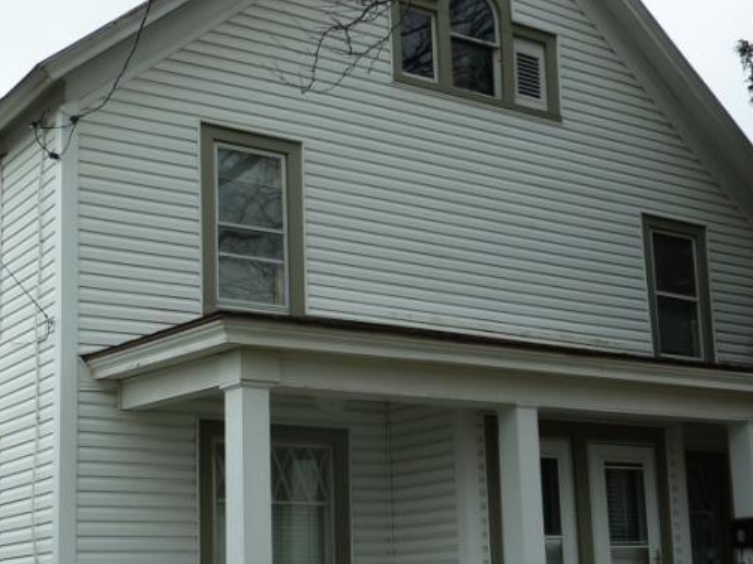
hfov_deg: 32.7
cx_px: 343
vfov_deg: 24.7
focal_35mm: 59
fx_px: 1283
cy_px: 377
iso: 80
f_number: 4
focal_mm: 4.7
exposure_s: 1/400
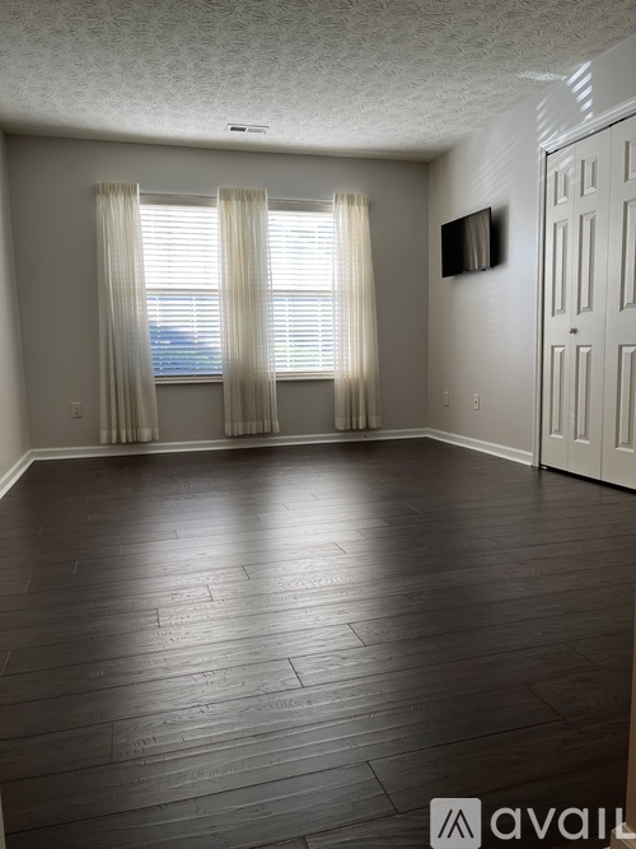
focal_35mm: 26
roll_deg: +0.7
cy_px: 424
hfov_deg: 53.0
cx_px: 318
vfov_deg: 67.3
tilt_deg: -6.4
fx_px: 637
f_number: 1.6
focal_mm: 5.1
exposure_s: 1/120
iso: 50
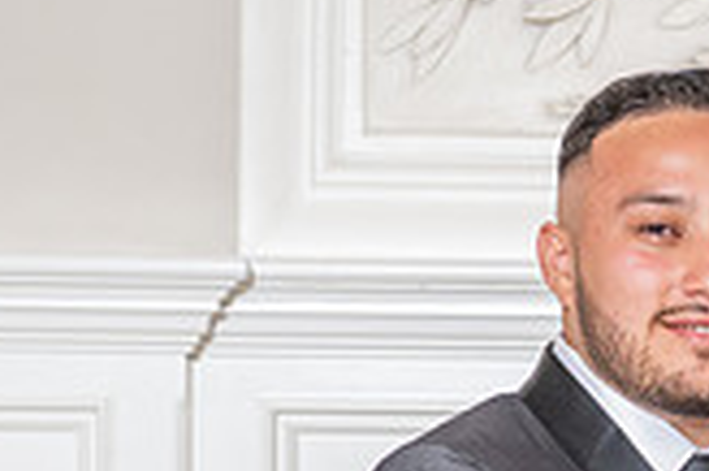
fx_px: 5391
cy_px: 761
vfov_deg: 5.0
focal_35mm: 274
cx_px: 1039
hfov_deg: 7.4
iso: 640
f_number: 4.5
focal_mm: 70
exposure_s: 1/160
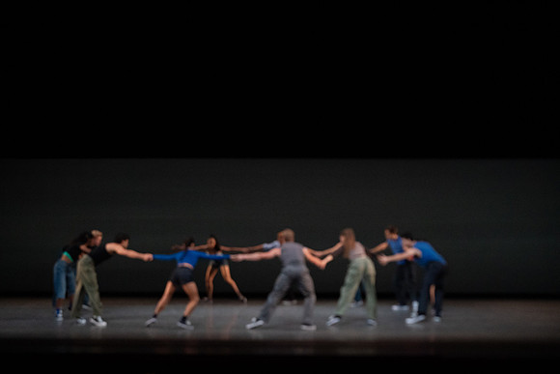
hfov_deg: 21.0
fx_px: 1509
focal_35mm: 97
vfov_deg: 14.1
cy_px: 187
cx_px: 280
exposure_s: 1/400
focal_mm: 97
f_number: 5
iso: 8000
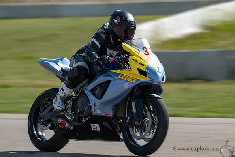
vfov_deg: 3.4
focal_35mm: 400
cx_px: 118
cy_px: 78
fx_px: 2612
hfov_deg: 5.2
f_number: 11
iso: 90
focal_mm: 400
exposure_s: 1/160
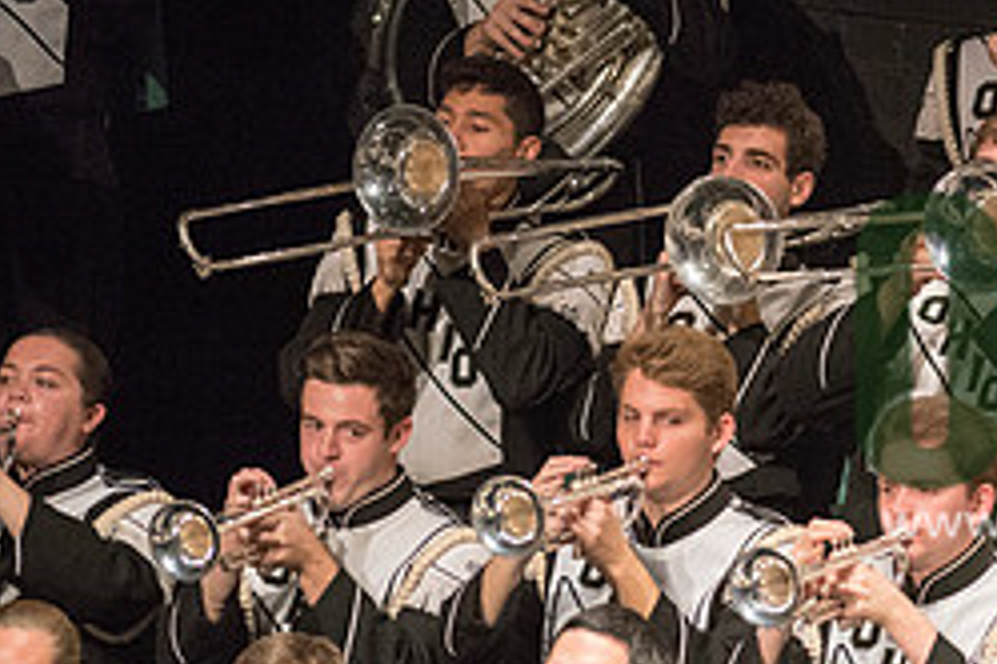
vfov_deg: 2.0
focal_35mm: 698
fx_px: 19329
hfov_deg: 3.0
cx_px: 1157
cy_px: 382
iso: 4000
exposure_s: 1/500
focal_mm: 300
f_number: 2.8
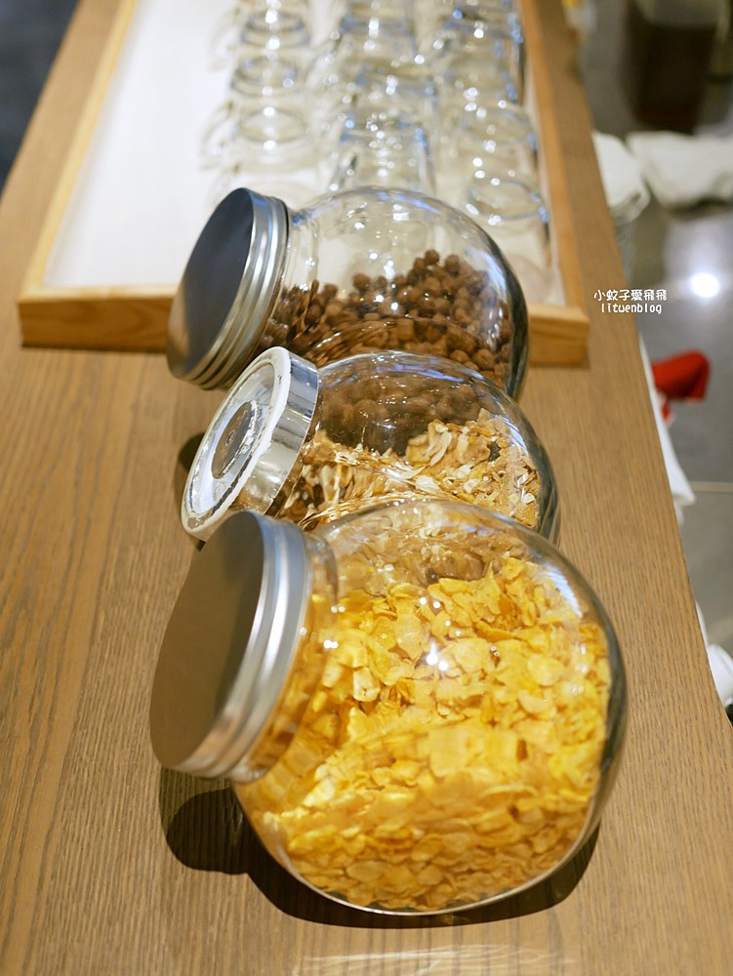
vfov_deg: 38.2
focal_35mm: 50
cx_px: 366
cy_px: 488
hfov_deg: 29.1
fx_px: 1410
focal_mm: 25
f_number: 1.8
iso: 400
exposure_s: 1/60
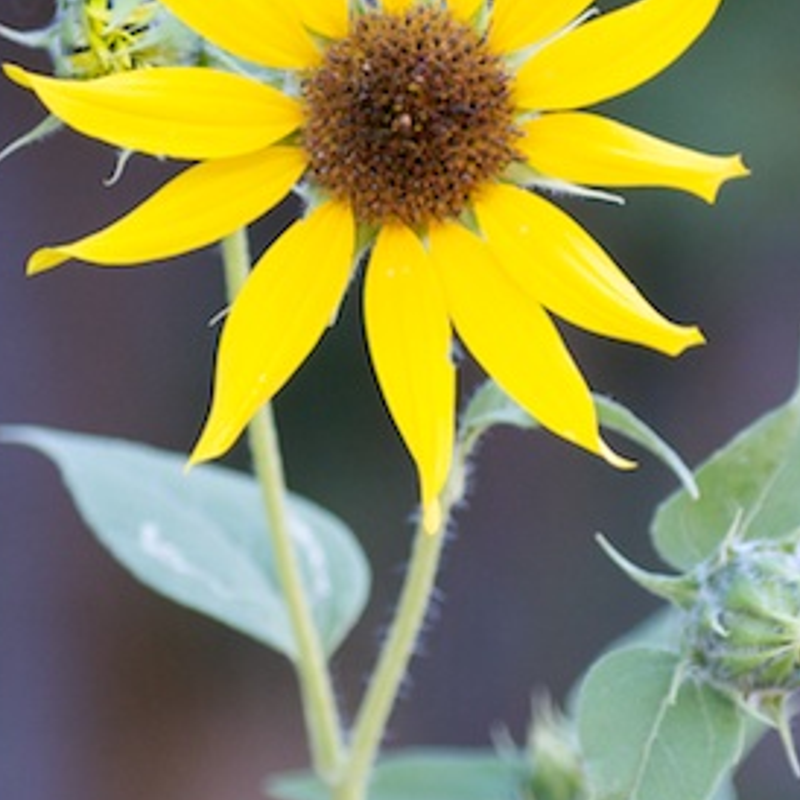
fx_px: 8707
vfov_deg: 5.3
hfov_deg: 5.3
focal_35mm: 333
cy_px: 288
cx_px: 423
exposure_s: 1/80
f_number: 2.8
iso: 200
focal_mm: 70
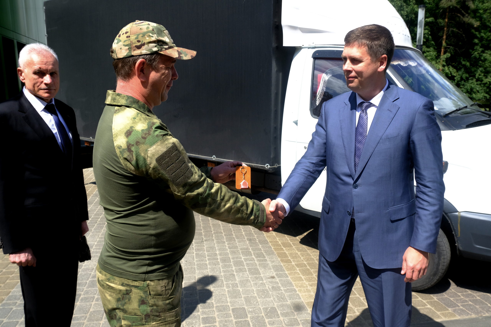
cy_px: 164
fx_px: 396
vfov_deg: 45.0
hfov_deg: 63.7
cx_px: 246
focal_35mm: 29
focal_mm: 19.2
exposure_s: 1/1000
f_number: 8
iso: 1000
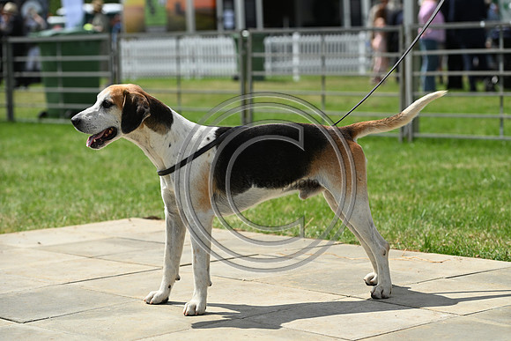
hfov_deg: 20.0
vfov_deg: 13.4
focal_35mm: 102
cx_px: 256
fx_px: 1448
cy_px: 170
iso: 125
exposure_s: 1/1250
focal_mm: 102
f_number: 4.5
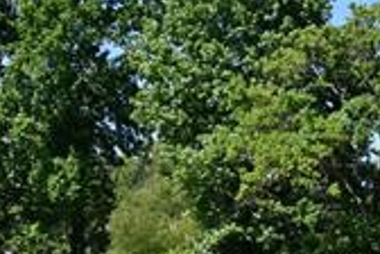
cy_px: 336
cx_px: 581
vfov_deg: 11.7
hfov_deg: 16.3
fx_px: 1203
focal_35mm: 114
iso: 100
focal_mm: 20
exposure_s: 1/250
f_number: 8
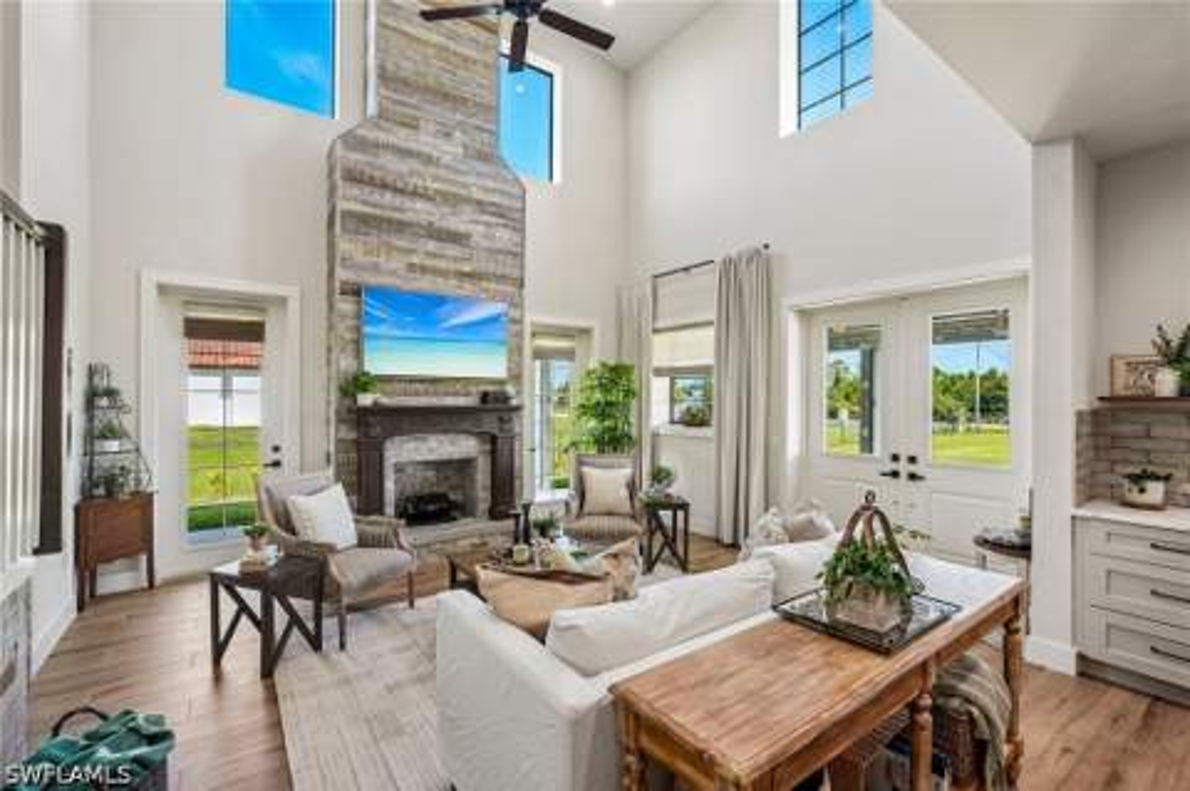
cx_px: 595
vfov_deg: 73.6
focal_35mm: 16
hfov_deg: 96.8
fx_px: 528
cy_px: 396
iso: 400
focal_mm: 16
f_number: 8
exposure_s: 1/40
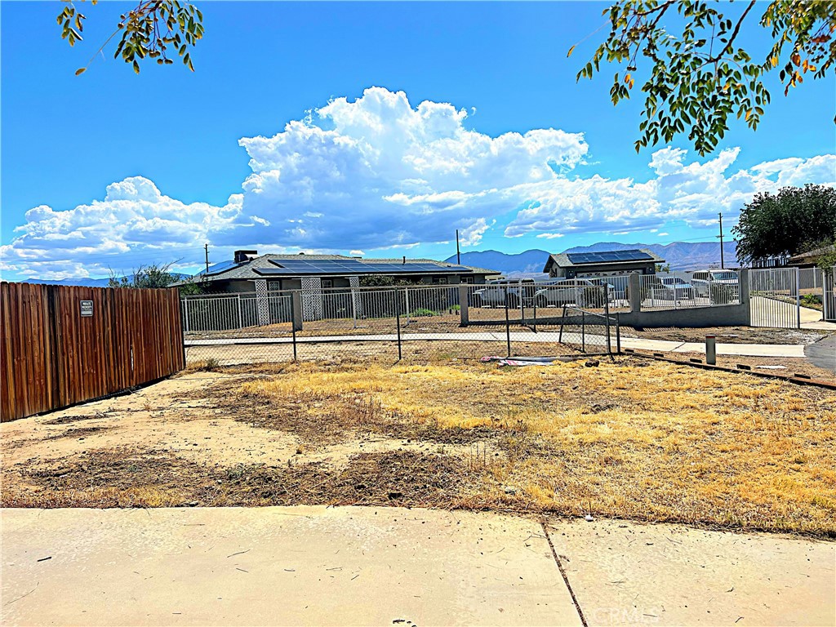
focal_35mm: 26
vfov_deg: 53.1
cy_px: 314
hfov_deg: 67.3
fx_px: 628
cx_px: 418
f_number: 1.5
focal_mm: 5.7
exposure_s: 1/8696
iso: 50
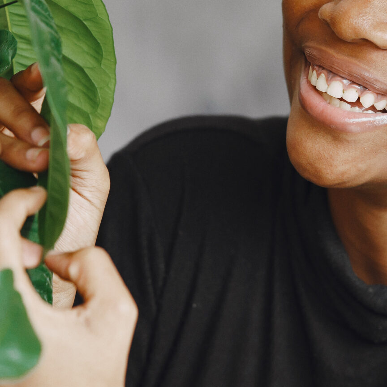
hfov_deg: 8.2
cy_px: 94
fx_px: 2707
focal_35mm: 214
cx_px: 176
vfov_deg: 8.2
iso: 640
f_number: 2.8
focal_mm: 85
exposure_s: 1/640
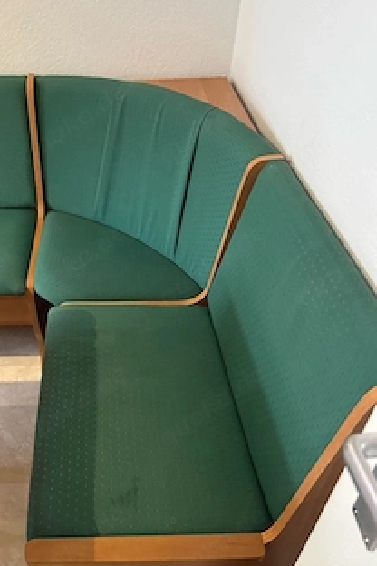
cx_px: 112
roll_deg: -1.1
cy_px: 285
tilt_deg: -39.2
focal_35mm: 32
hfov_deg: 40.4
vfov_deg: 58.7
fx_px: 503
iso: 640
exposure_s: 1/50
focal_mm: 6.86
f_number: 1.78
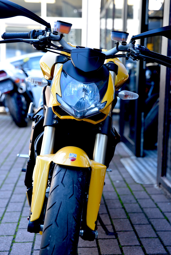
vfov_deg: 28.8
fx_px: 498
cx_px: 86
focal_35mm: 70
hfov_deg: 19.5
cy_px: 128
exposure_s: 1/60
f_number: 4
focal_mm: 70
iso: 200
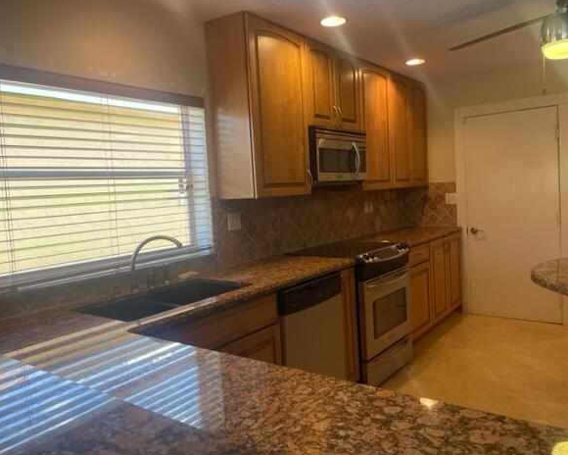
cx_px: 272
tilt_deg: -3.1
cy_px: 224
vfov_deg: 51.5
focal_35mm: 28
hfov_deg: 62.2
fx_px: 471
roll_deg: +3.2
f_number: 1.6
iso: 50
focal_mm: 4.2
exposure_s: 1/120
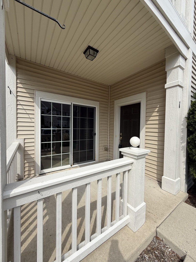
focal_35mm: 14
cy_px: 131
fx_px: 106
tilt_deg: -0.9
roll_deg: -1.2
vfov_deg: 102.1
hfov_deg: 85.7
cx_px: 98
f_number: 2.2
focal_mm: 2.22
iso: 50
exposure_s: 1/1167
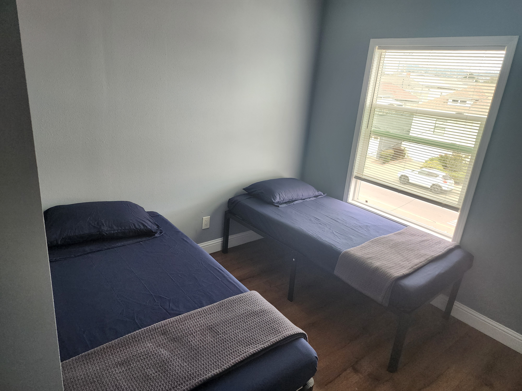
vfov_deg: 58.9
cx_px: 261
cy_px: 196
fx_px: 347
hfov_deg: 73.9
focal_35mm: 23
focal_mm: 6.4
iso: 200
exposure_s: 1/120
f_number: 1.8
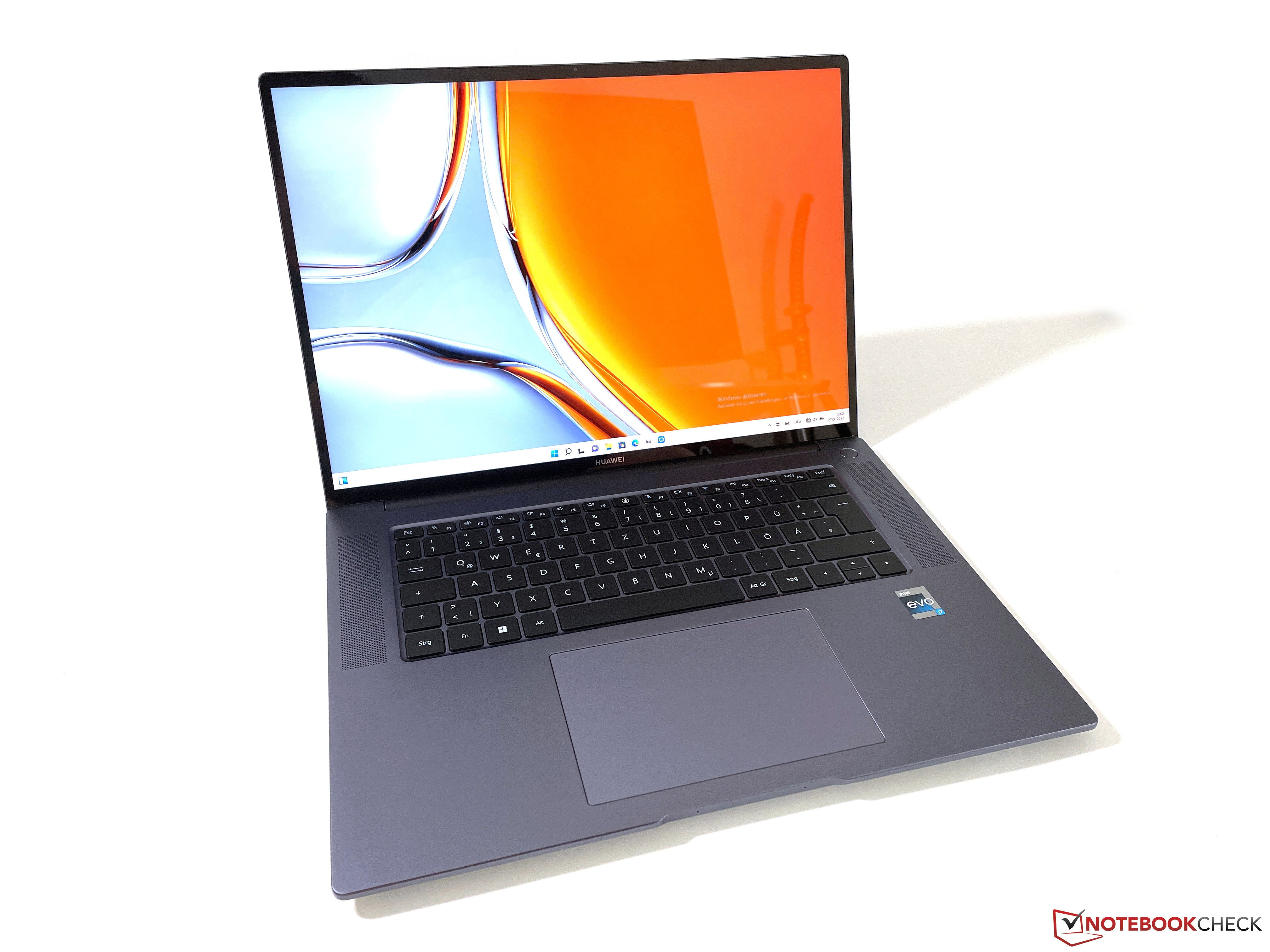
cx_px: 635
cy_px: 476
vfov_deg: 53.1
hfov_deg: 67.3
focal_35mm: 26
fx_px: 954
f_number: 1.6
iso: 80
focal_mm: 4.2
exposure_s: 1/100
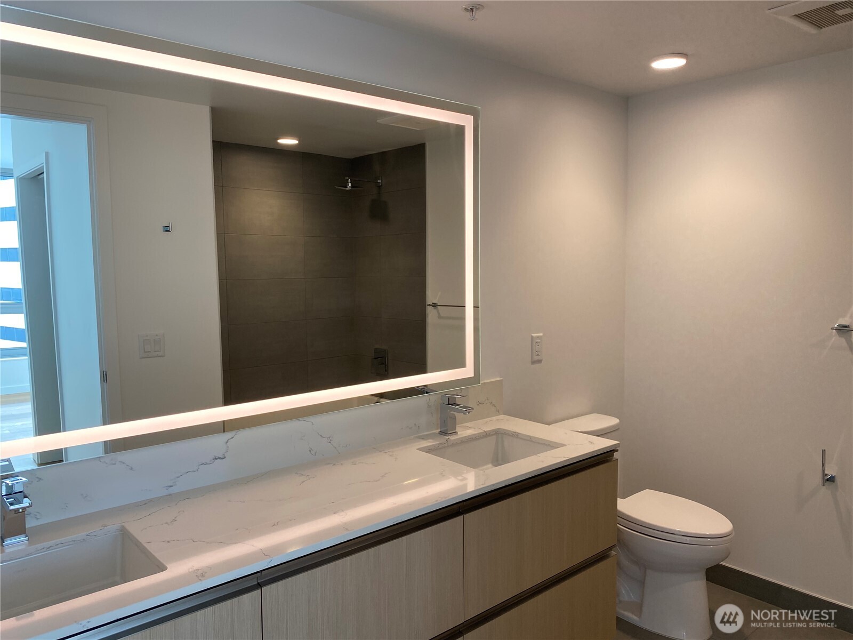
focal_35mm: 26
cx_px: 426
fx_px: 641
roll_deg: -0.2
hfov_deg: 67.3
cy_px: 320
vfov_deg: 53.1
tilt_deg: -4.5
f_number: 1.8
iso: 80
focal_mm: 4.25
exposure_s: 1/119
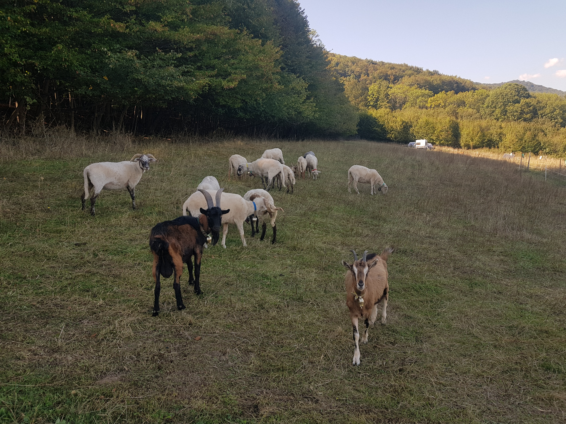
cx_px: 283
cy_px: 212
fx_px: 425
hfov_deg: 67.3
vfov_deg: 53.1
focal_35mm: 26
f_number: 1.7
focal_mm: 4.2
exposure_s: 1/808
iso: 40
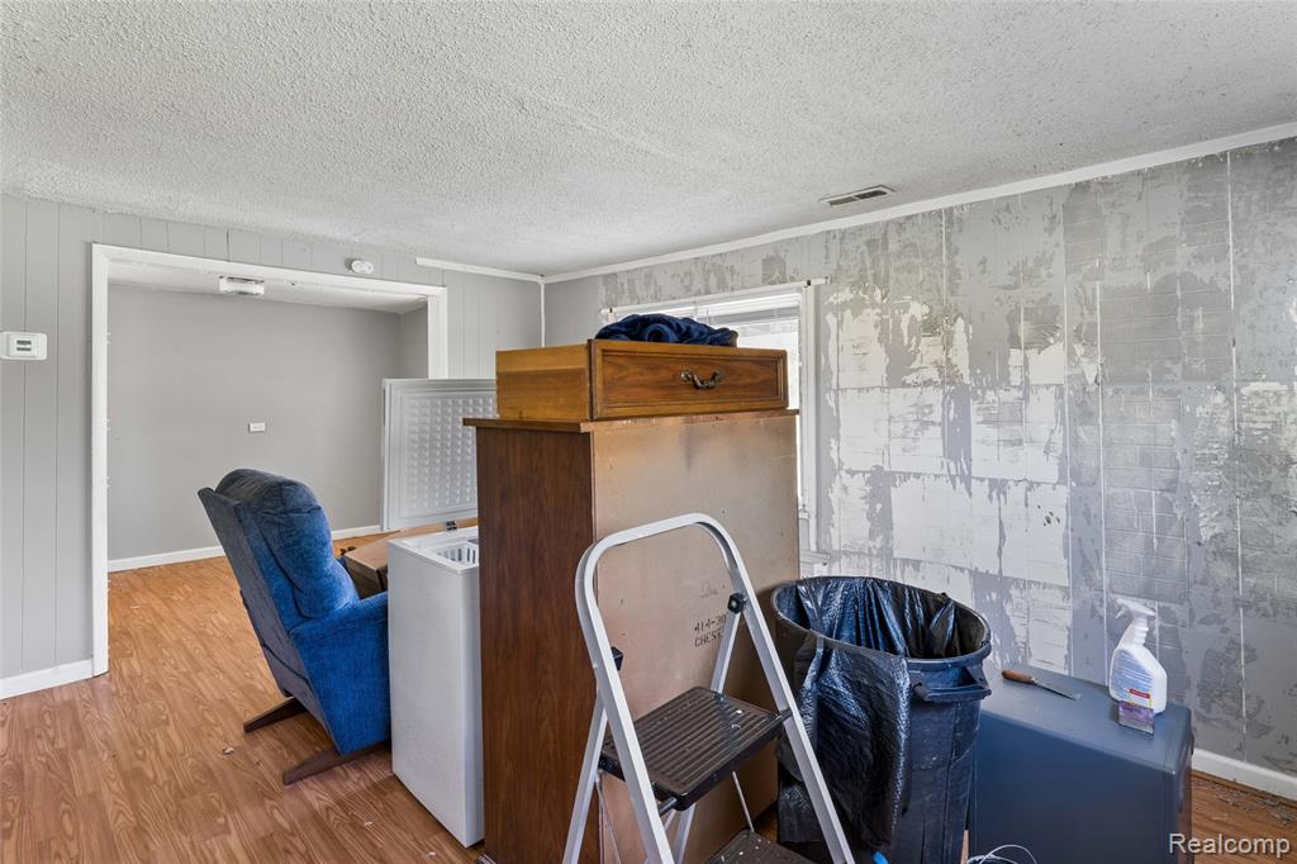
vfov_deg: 68.5
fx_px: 634
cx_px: 648
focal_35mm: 18
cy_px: 432
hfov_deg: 91.3
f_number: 14
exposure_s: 1/1.25
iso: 400
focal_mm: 17.6
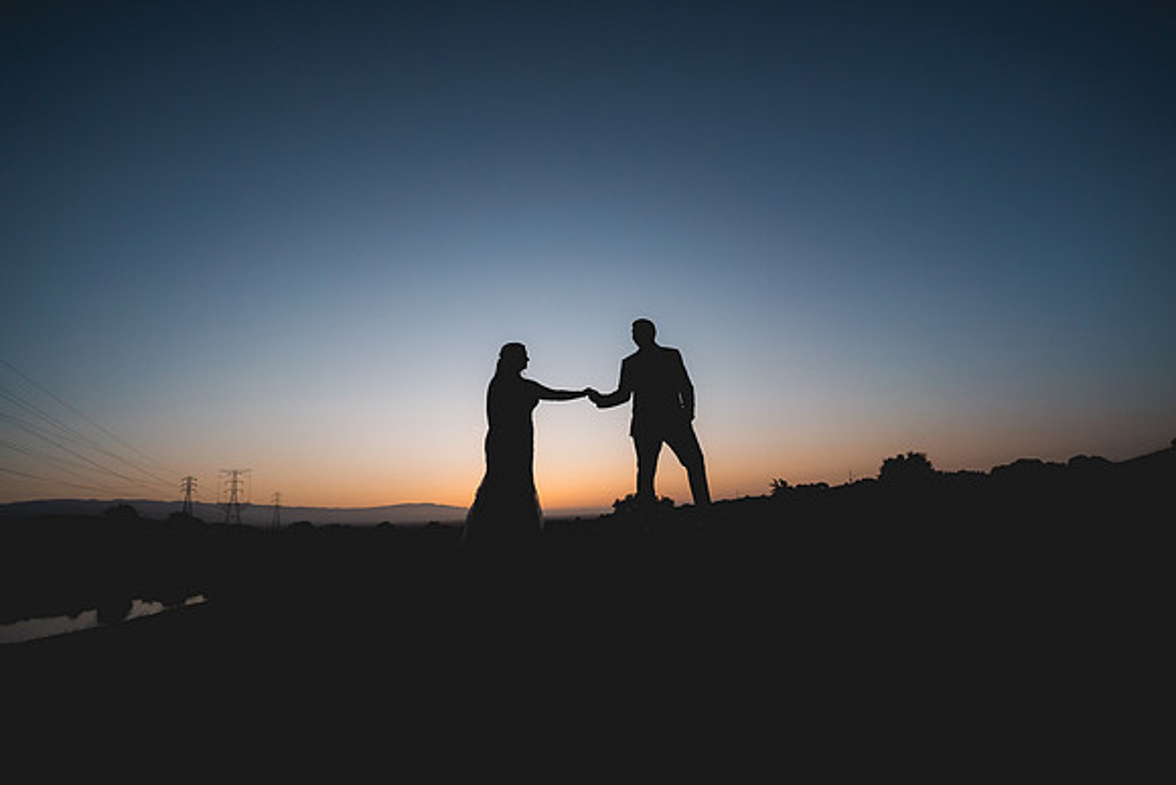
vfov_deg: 67.4
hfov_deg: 90.0
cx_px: 588
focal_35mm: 18
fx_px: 588
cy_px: 392
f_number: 2.8
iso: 1250
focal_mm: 18
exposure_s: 1/5000
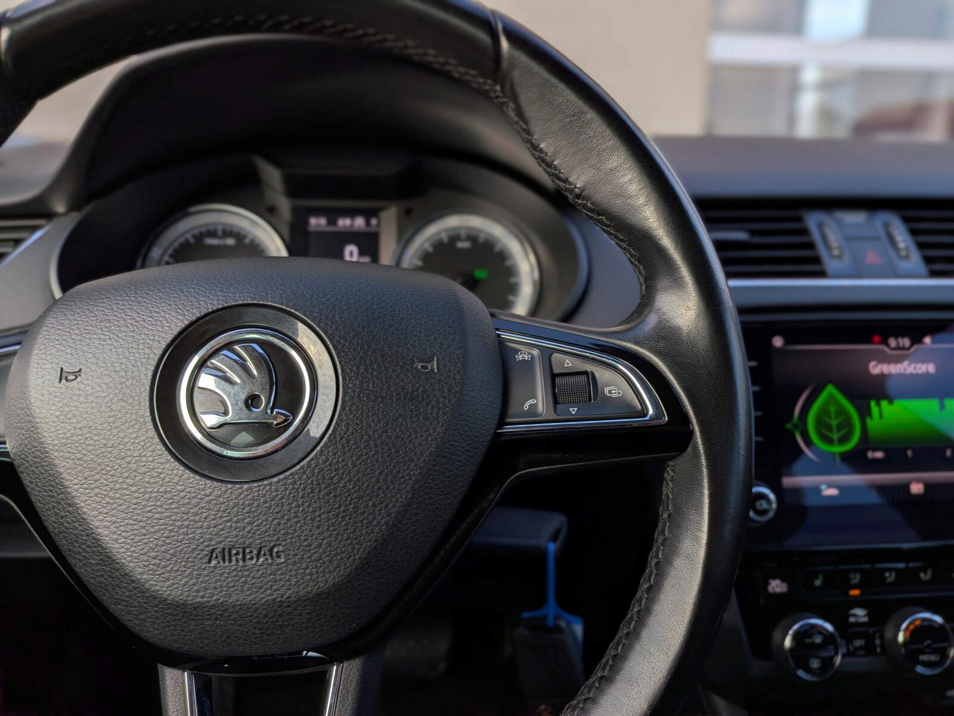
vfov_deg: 56.8
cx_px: 477
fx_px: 661
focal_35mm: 24
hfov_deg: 71.6
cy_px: 358
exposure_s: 1/400
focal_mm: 4.53
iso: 30
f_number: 1.7
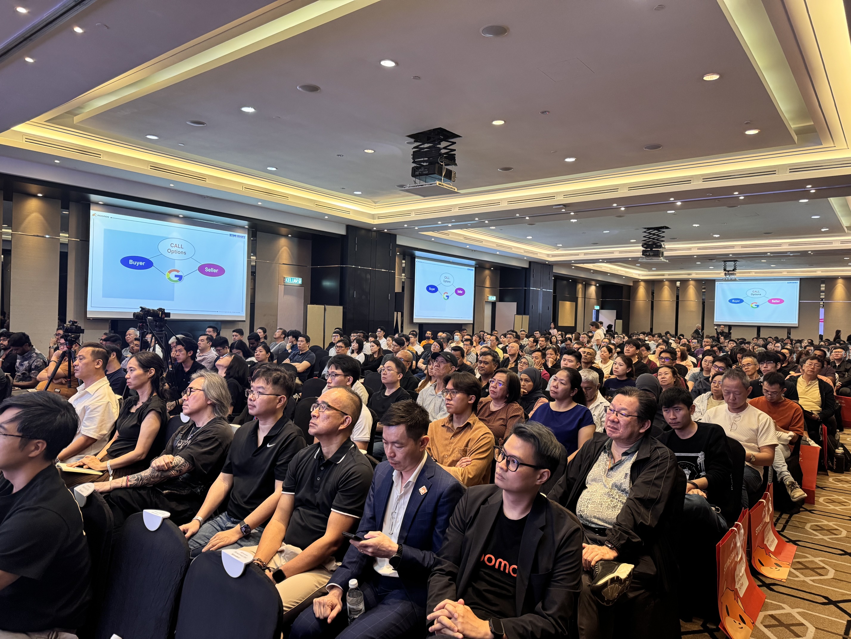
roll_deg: -1.6
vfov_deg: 56.8
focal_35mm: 24
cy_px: 320
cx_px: 426
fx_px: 590
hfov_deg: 71.6
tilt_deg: -0.9
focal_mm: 6.76
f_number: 1.78
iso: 400
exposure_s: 1/50
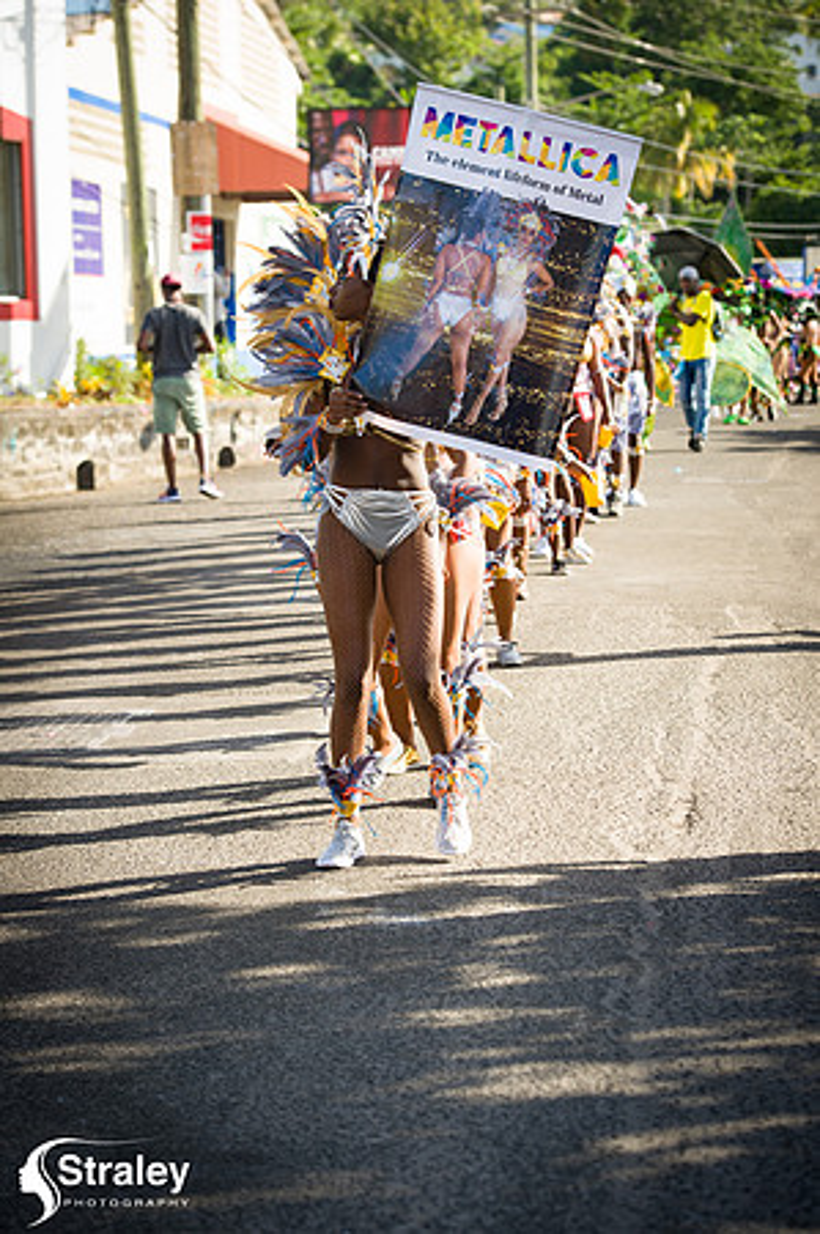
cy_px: 617
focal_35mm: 95
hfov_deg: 14.4
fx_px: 3253
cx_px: 410
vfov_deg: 21.5
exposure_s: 1/200
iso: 100
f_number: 6.3
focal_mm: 95
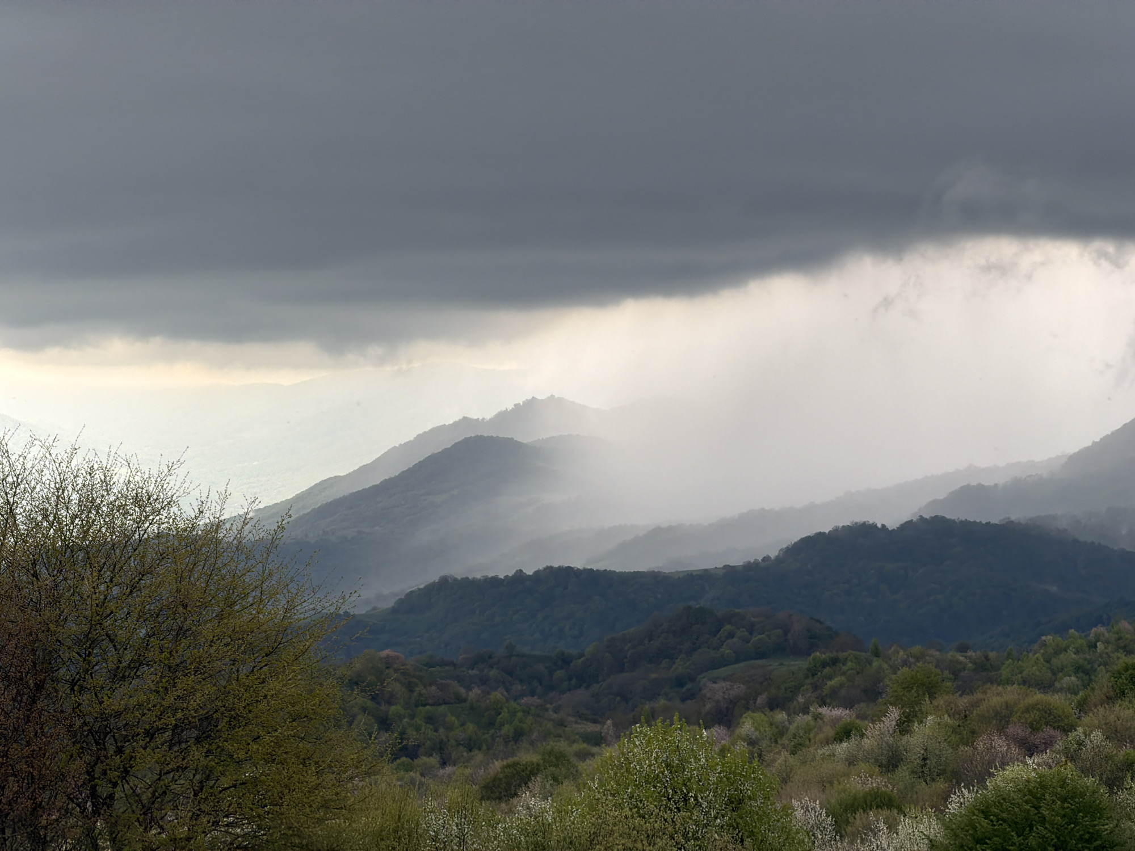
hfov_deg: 19.6
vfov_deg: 14.8
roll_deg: -0.5
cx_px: 568
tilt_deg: -1.2
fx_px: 3279
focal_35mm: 100
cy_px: 426
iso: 40
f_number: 2.8
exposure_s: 1/121
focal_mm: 16.89
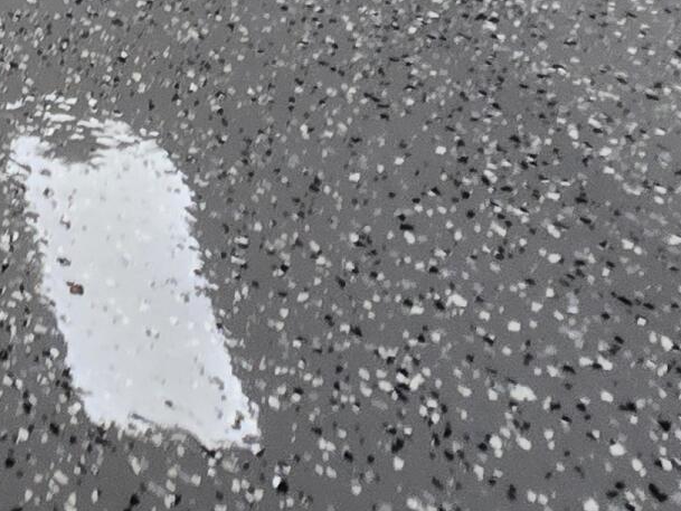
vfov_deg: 15.2
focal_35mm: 64
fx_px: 1259
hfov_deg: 23.2
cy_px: -663
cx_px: -389
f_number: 2.2
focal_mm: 2.2
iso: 80
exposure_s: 1/60
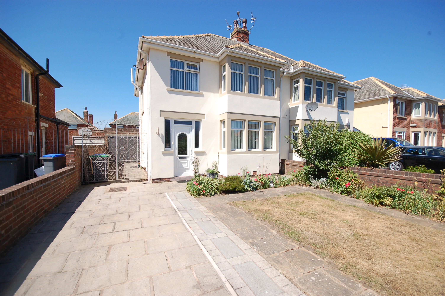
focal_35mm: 15
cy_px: 148
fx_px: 185
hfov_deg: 100.4
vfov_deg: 77.2
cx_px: 222
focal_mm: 10
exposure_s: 1/400
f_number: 10
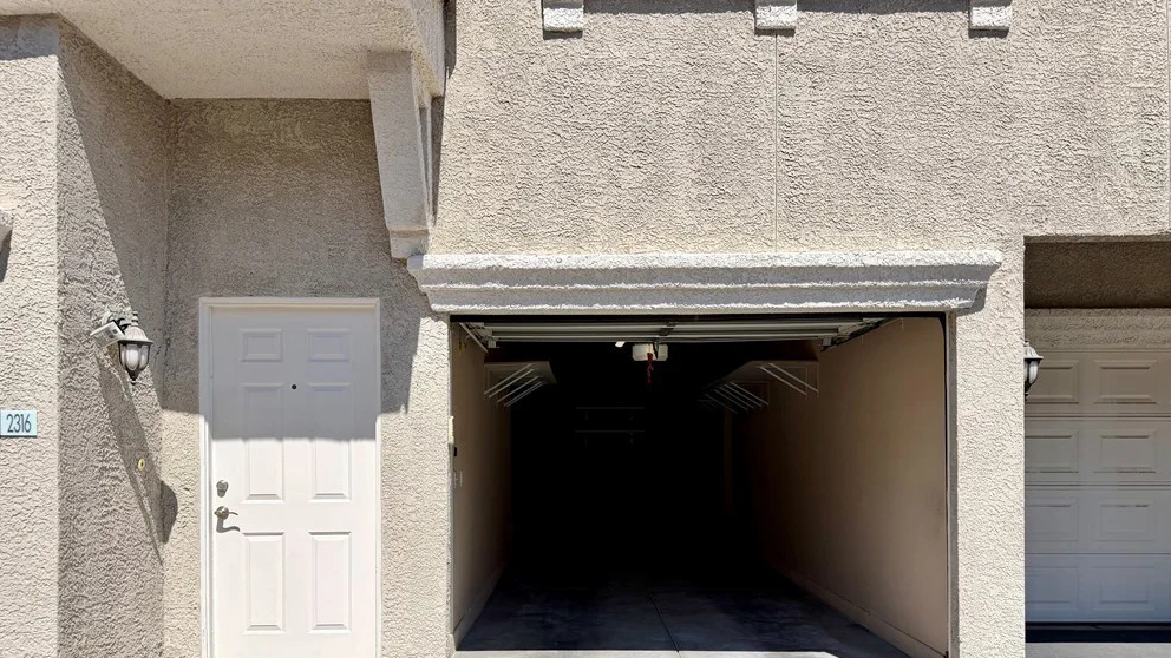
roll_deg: +0.0
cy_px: 448
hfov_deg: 69.8
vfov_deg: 42.2
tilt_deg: -0.1
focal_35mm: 27
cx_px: 569
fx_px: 838
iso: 80
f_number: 1.78
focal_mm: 6.76
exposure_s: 1/4673
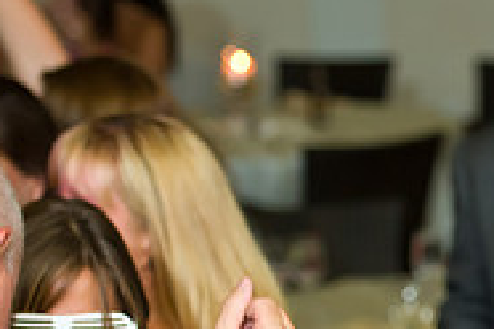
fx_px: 3334
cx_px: 624
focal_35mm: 243
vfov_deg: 5.6
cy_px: 353
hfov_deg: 8.4
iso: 1600
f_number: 3.2
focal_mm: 78
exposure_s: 1/125
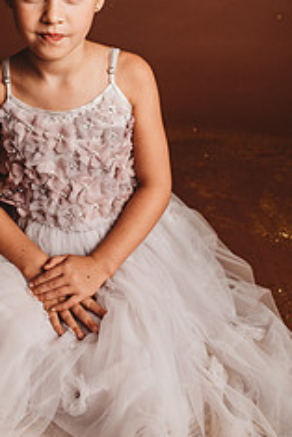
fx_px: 559
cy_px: 104
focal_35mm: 46
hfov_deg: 28.7
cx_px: 65
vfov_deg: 41.3
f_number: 3.5
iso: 100
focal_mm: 24
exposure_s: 1/200
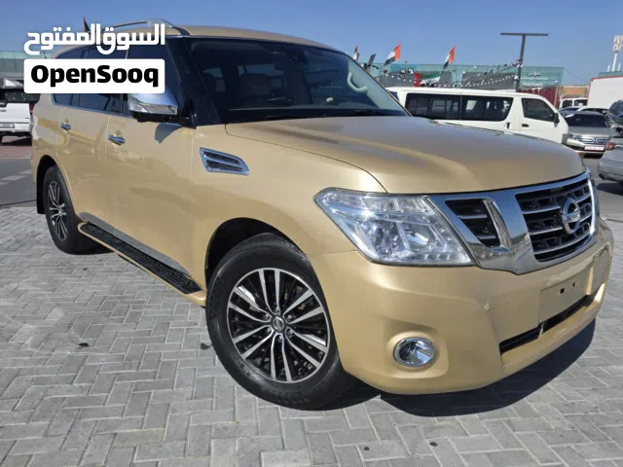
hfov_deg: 73.9
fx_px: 414
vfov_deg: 58.9
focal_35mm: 23
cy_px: 234
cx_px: 312
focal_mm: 6.3
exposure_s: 1/10000
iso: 64
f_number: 1.7
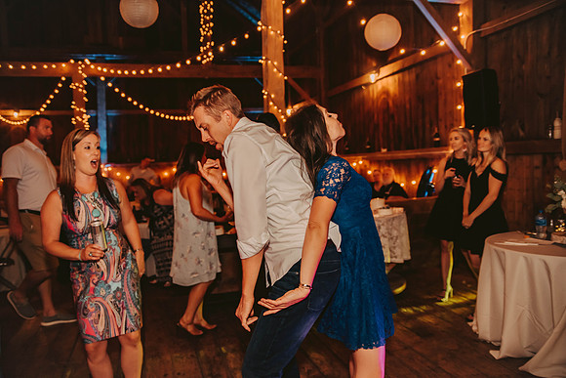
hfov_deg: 65.5
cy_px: 189
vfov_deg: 46.4
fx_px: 440
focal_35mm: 28
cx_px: 283
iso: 1250
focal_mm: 28
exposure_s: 1/125
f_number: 2.8
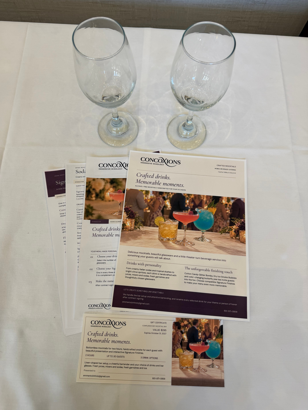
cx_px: 154
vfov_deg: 71.6
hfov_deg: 56.8
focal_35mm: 24
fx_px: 285
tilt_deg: -72.3
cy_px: 205
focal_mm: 6.76
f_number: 1.78
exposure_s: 1/60
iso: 125
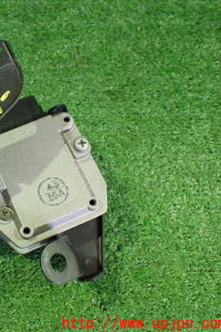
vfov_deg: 46.4
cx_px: 7
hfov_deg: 30.0
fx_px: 387
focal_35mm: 42
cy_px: 165
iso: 800
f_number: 2.3
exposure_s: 1/30
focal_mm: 5.4
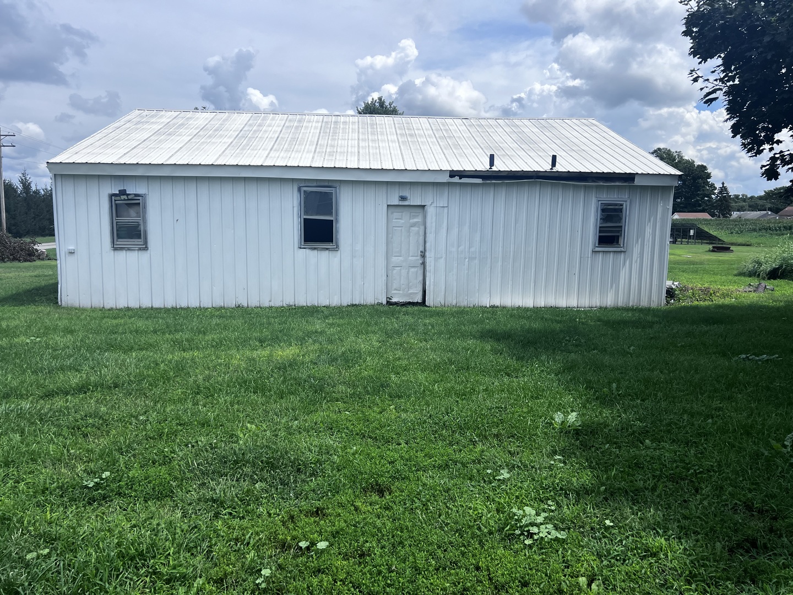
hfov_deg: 67.3
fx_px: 596
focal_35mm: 26
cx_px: 396
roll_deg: -0.1
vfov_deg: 53.1
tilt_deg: -8.4
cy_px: 298
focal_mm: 5.7
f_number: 1.5
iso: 50
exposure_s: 1/6579
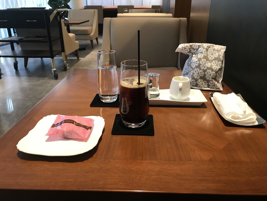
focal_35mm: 28
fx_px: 216
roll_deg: +0.1
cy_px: 100
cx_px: 134
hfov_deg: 63.4
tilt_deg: -22.5
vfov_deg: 49.7
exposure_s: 1/25
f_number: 1.8
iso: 32
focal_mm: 3.99
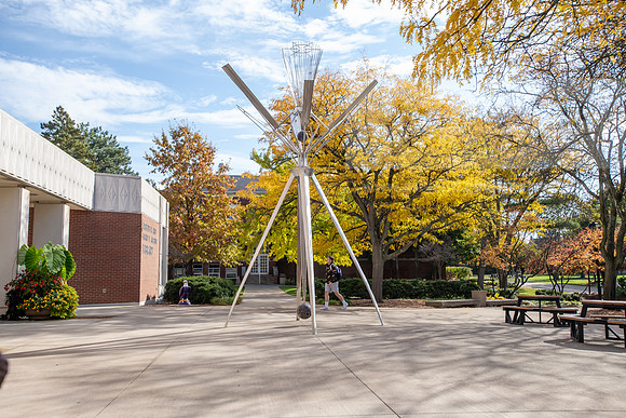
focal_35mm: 32
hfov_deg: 58.7
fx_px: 557
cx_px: 313
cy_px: 209
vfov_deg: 41.1
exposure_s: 1/400
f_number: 7.1
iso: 250
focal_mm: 32
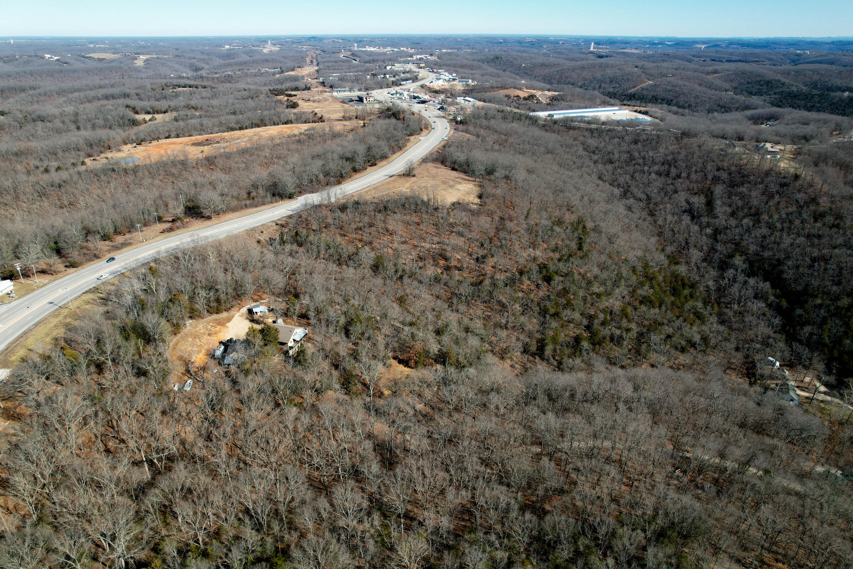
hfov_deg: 78.6
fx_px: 521
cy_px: 284
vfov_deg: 57.2
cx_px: 426
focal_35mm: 22
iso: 200
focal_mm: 8.38
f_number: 2.8
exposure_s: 1/100
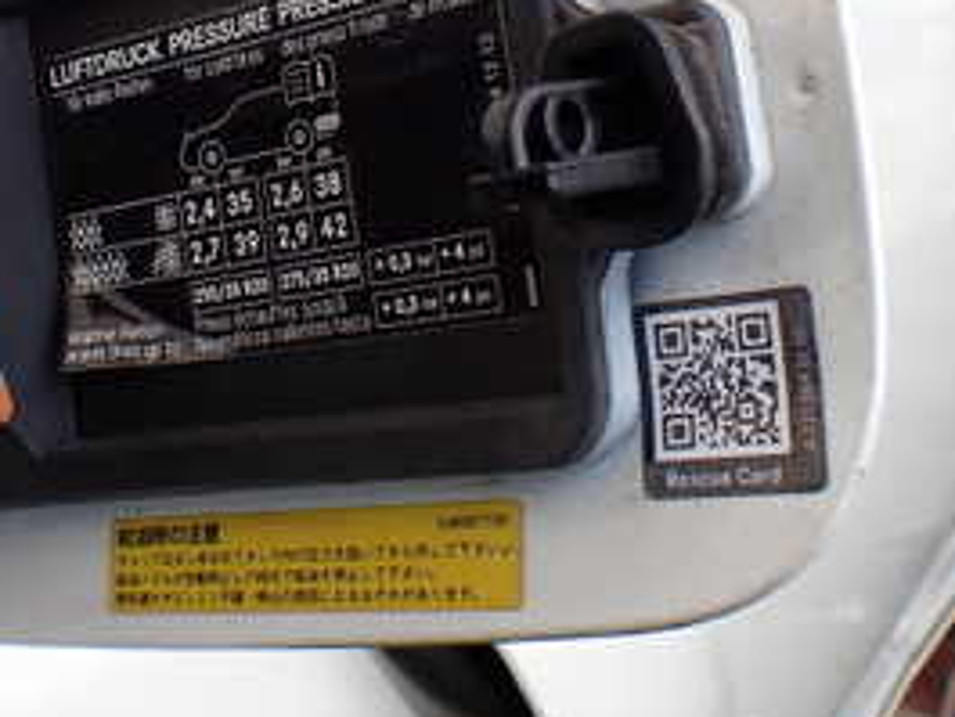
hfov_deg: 28.2
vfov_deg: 21.3
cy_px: 108
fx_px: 1877
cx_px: 245
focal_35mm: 68
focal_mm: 5.4
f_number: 3.2
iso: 100
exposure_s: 1/400
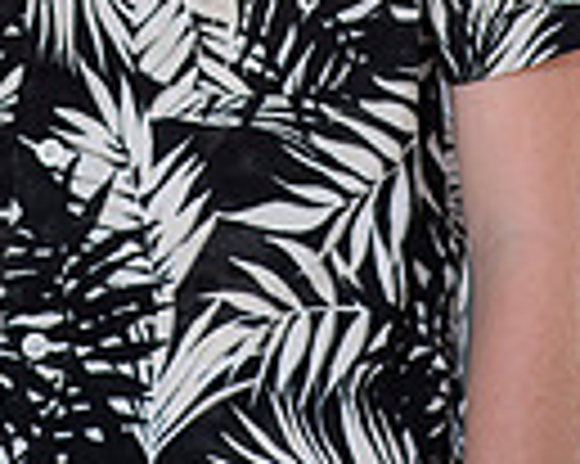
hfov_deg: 6.9
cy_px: -347
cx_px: -13
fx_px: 4768
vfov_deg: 5.5
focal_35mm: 278
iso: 200
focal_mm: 85
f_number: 2.5
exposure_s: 1/320
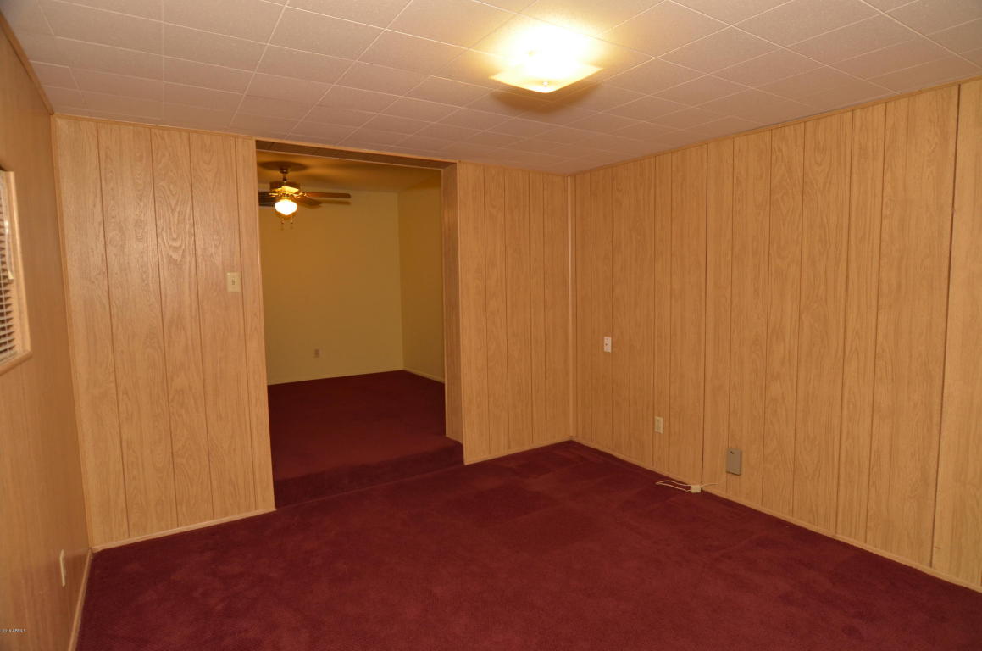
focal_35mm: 18
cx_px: 491
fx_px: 490
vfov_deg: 67.2
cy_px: 326
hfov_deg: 90.1
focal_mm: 12
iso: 400
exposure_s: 1/60
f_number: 5.6
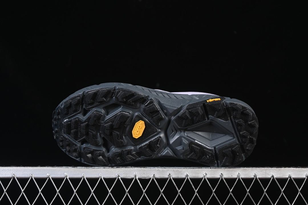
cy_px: 102
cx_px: 154
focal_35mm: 75
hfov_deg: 27.0
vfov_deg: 18.2
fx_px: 642
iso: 160
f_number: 6.3
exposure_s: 1/60
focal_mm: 50
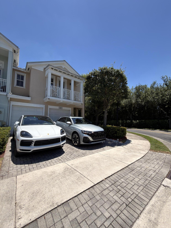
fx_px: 92
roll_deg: +0.7
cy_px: 114
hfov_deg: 85.7
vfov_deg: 102.1
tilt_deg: +6.3
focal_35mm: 14
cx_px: 86
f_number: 2.2
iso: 16
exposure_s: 1/868
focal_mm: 2.22
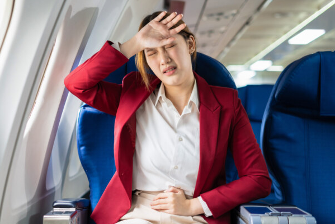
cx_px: 133
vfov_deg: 21.3
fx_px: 596
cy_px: 115
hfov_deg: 31.3
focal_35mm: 64
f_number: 2.2
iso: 500
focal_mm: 50
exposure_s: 1/160
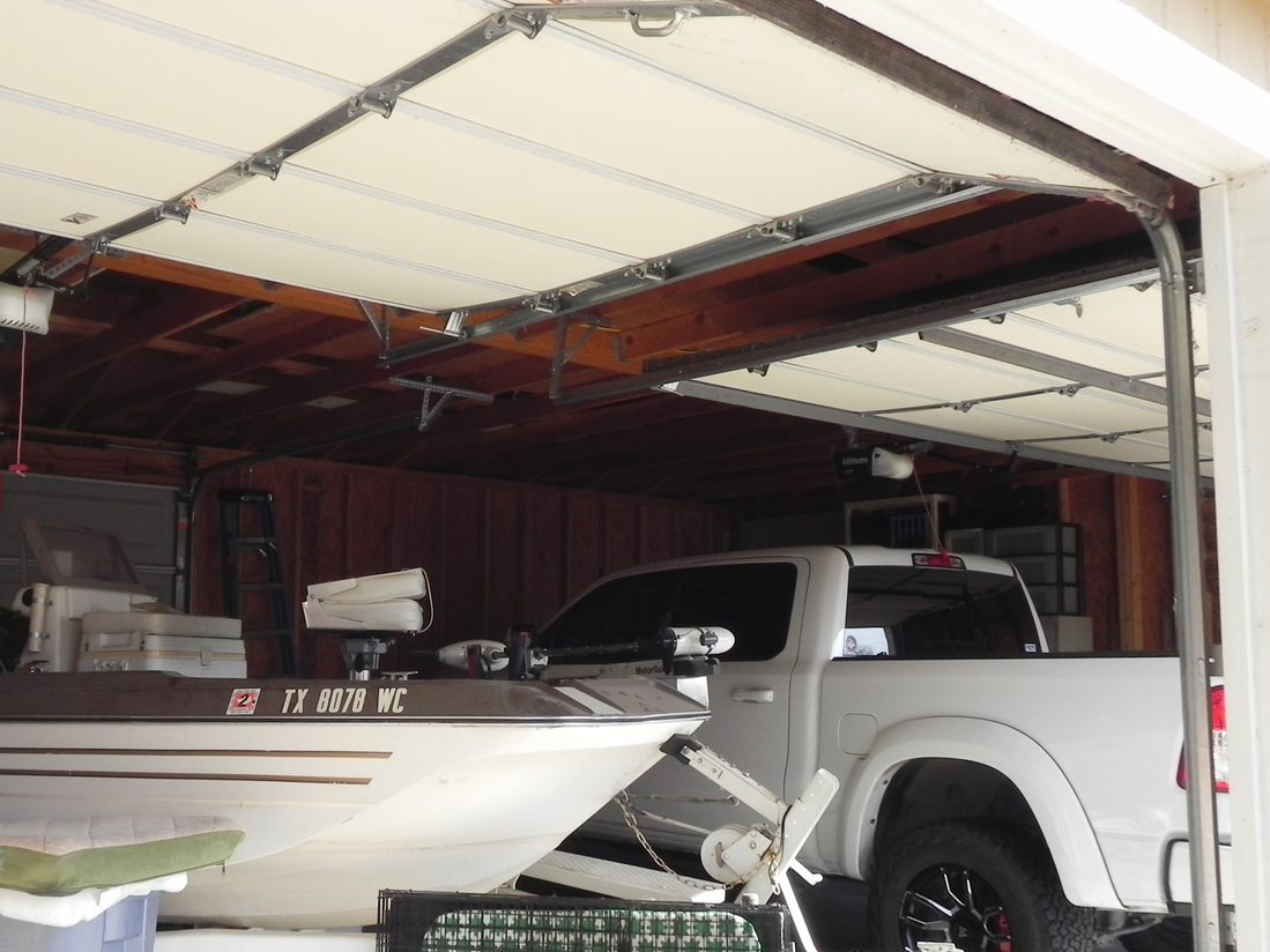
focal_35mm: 38
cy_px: 579
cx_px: 528
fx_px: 1394
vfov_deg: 37.5
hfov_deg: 48.8
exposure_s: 1/171
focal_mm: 5.2
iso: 160
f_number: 5
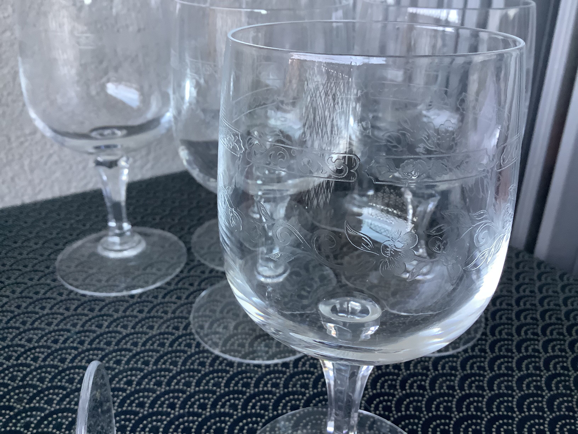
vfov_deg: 45.4
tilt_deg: -25.6
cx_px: 289
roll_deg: -0.4
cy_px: 217
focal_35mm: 31
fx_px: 518
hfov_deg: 58.4
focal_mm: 3.3
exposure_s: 1/50
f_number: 2.4
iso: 250
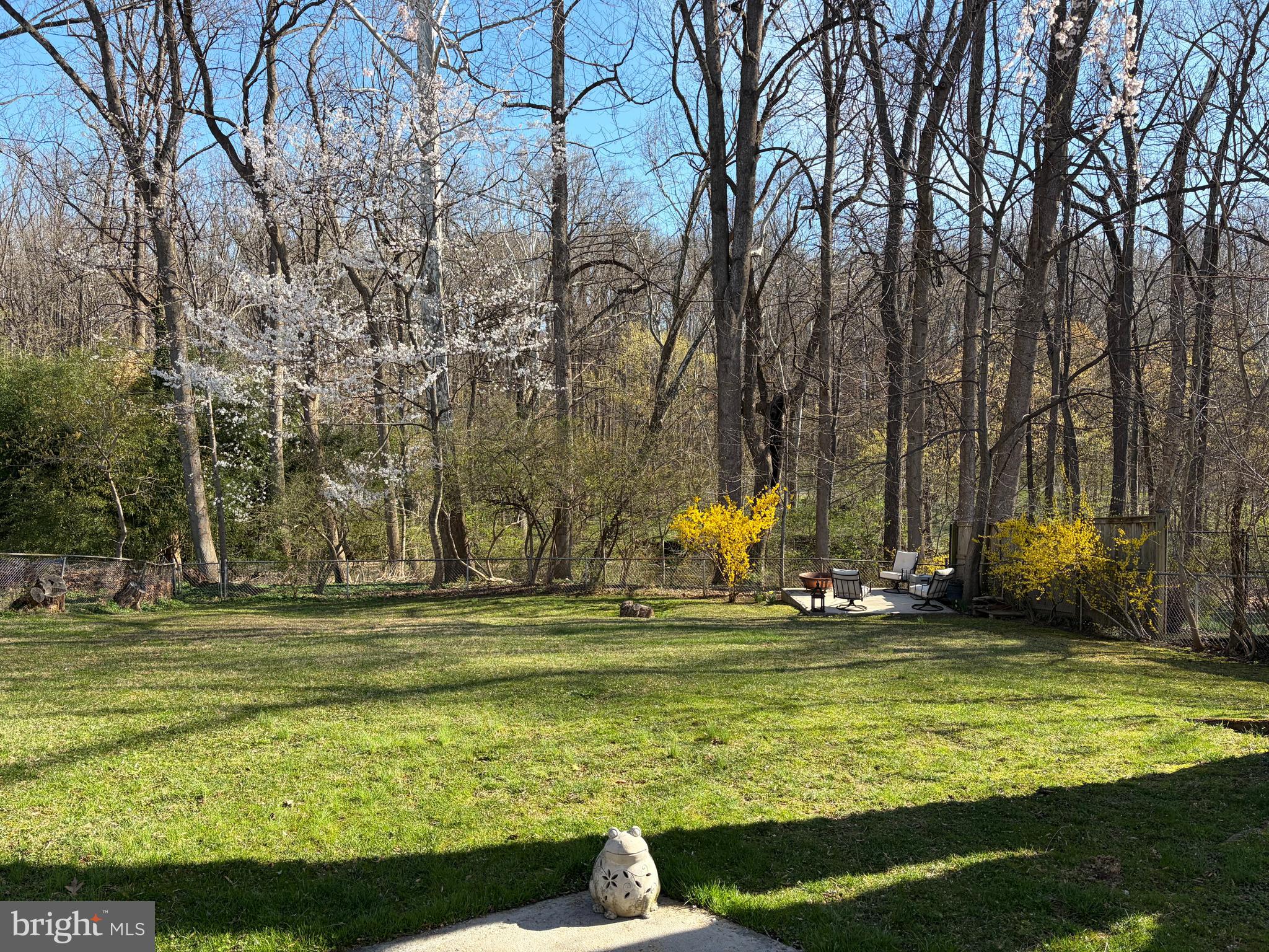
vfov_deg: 53.1
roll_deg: +0.0
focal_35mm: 26
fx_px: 953
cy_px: 476
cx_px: 634
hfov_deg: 67.3
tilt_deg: -4.6
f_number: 1.6
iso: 50
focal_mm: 5.96
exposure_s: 1/1099
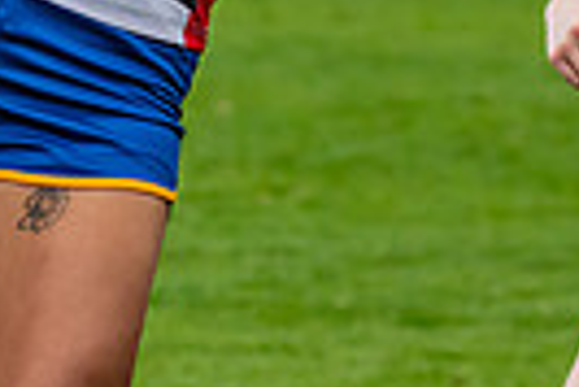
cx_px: -160
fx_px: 12591
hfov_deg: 2.6
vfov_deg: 1.8
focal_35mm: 782
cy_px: -417
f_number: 7.1
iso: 800
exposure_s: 1/1600
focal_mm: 170
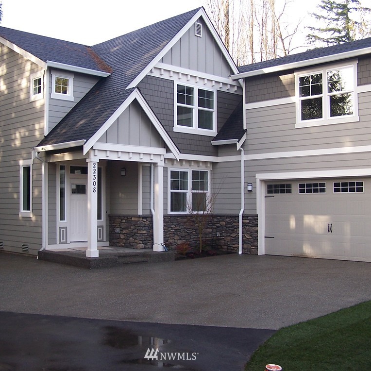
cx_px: 171
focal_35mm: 45
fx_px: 546
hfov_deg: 37.5
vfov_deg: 37.6
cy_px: 186
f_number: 2.8
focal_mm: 6.3
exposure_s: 1/90
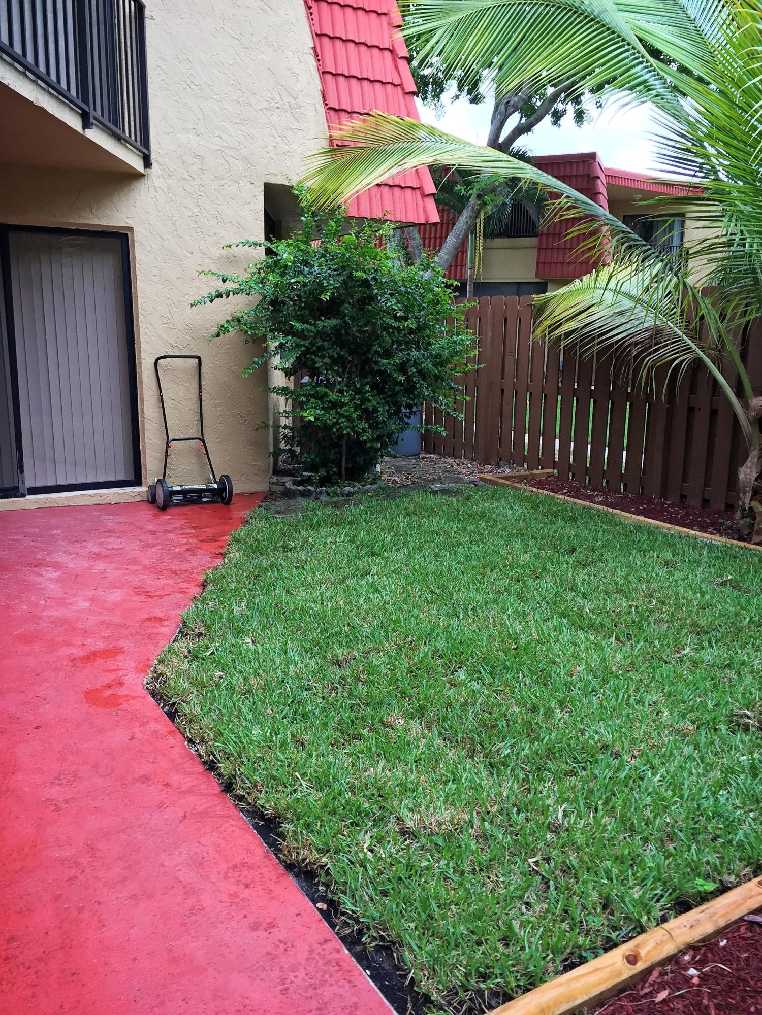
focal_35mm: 29
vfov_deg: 61.7
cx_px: 381
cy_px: 508
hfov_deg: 48.2
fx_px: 851
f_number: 2.2
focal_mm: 4.15
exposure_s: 1/60
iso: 32
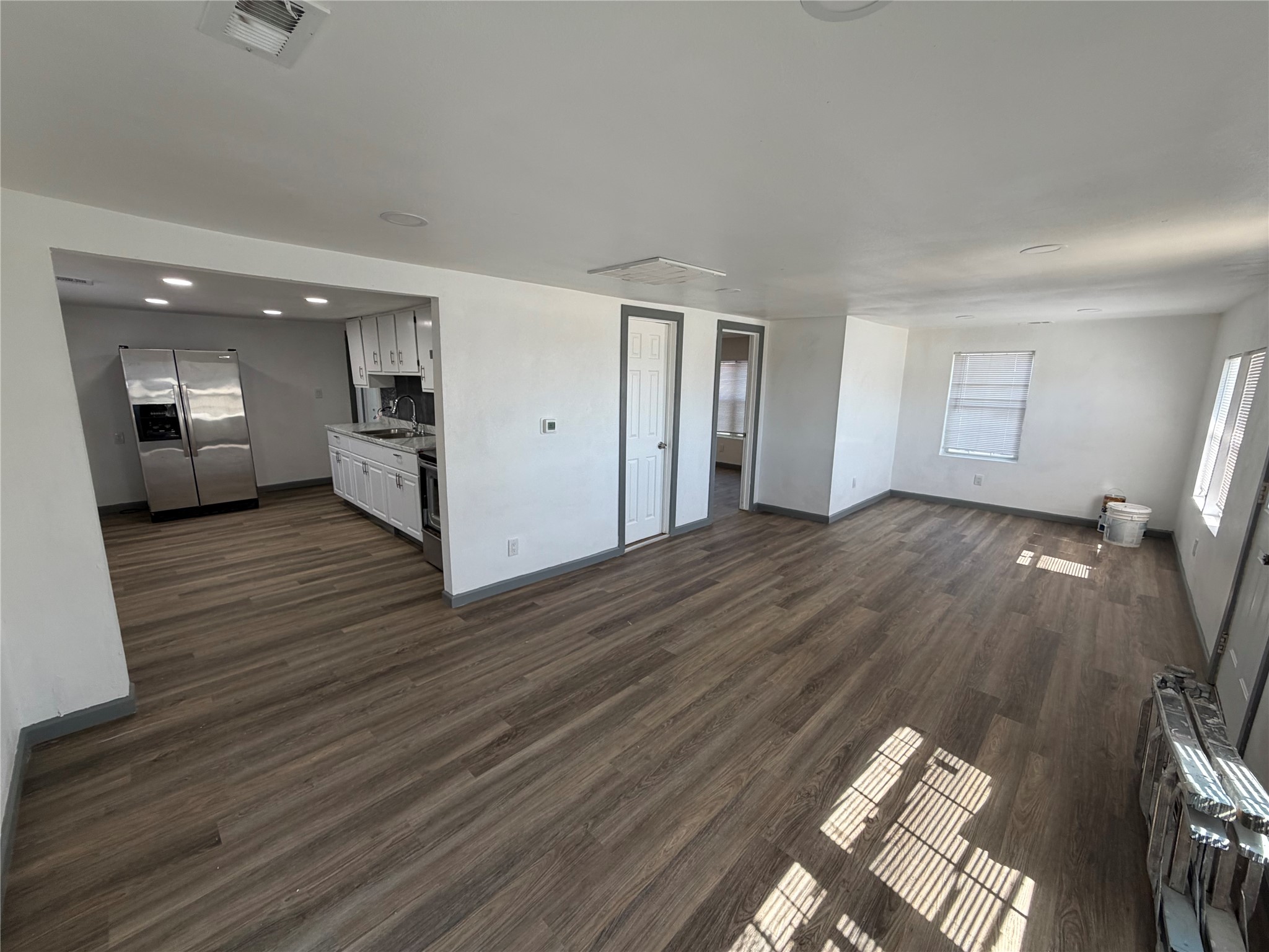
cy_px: 476
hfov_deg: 102.1
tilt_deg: -11.8
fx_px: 513
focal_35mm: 14
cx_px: 634
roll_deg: -0.7
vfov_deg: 85.7
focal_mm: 2.22
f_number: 2.2
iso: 200
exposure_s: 1/121
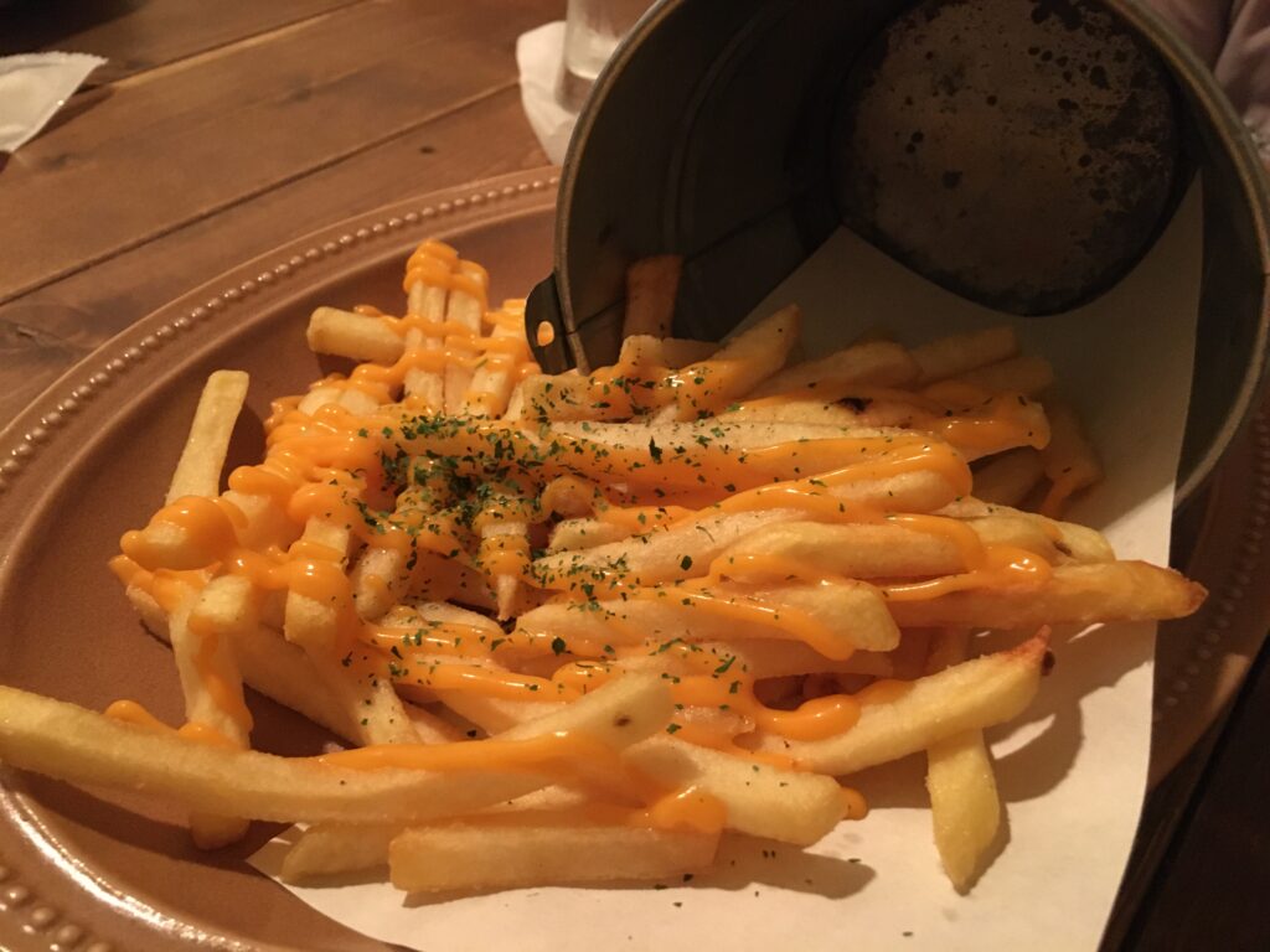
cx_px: 635
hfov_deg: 61.7
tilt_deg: -42.8
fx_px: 1064
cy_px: 476
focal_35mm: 29
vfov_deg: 48.2
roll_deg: -5.9
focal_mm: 4.15
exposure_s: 1/15
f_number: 2.2
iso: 250
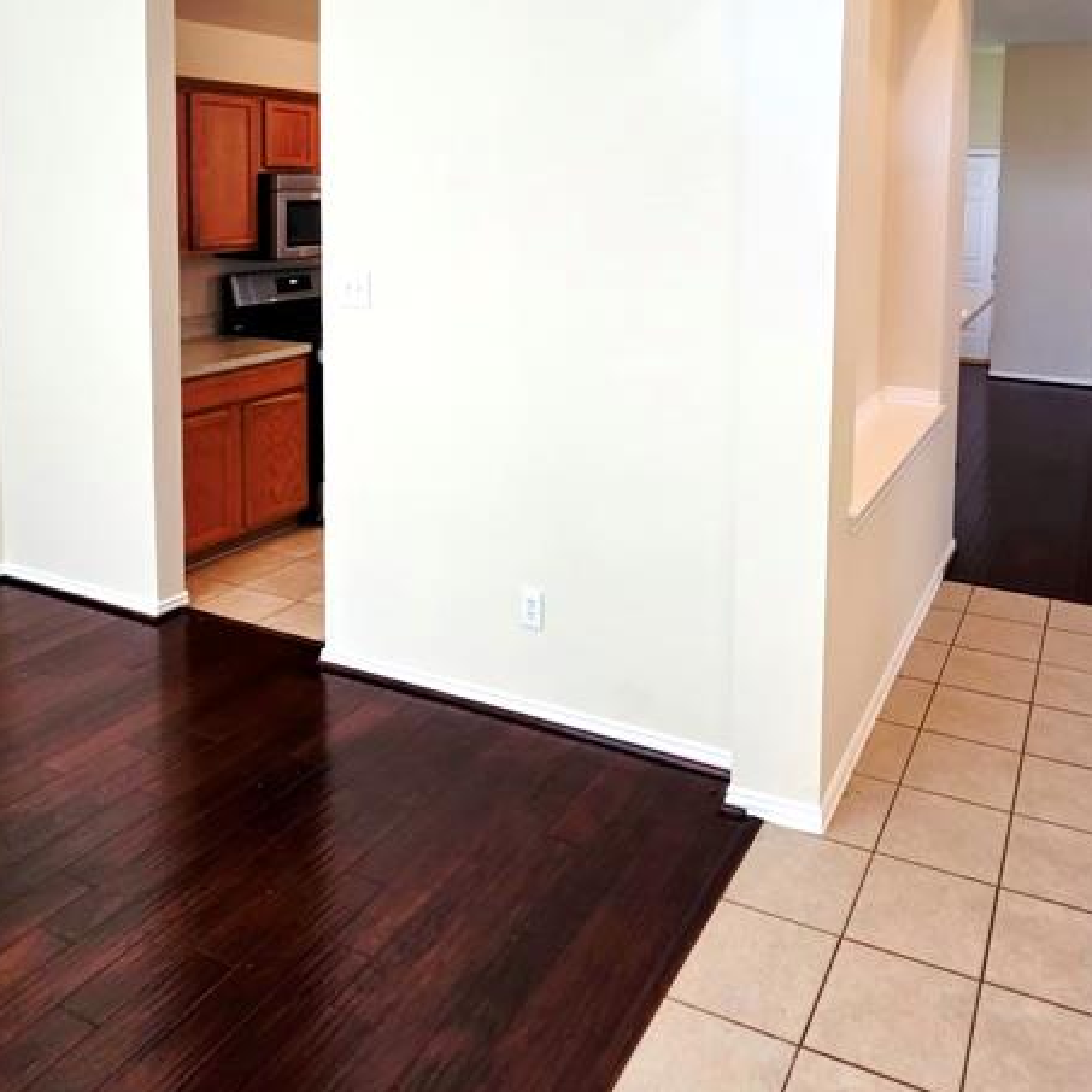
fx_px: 928
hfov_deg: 59.6
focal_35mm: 26
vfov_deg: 57.3
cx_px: 721
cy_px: 251
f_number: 1.9
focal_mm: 2.2
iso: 125
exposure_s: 1/120
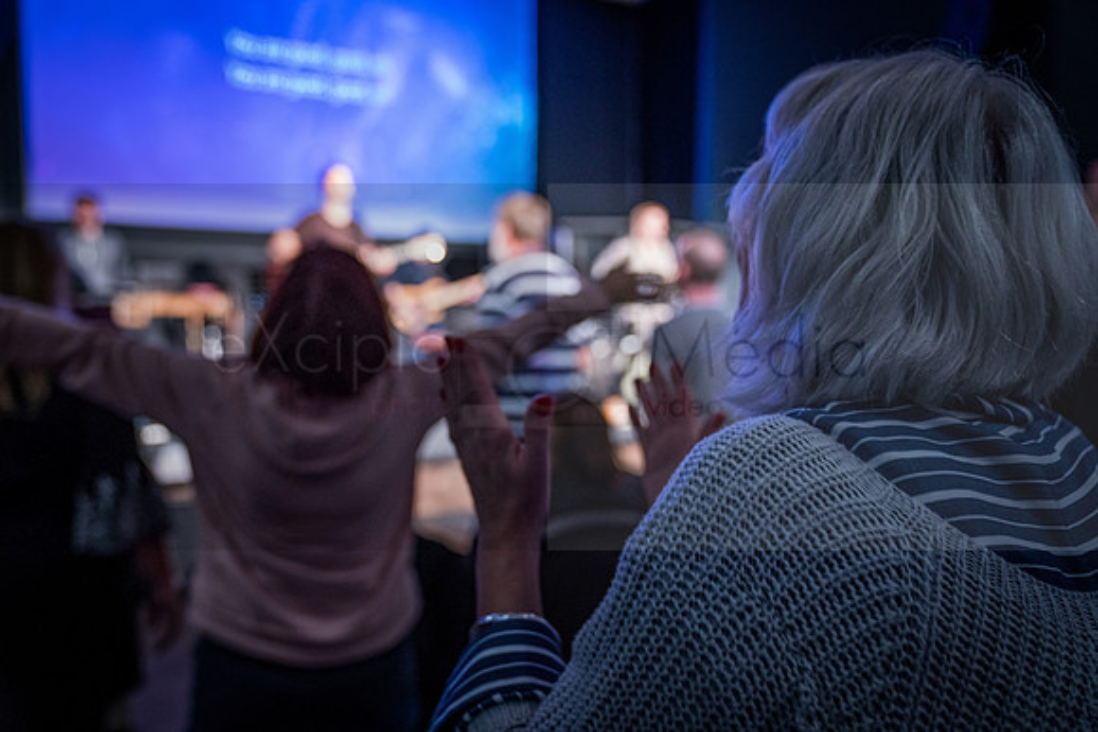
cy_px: 366
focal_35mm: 32
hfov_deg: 58.7
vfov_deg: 41.1
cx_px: 549
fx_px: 976
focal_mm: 32
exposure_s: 1/40
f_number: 2.8
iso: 2000
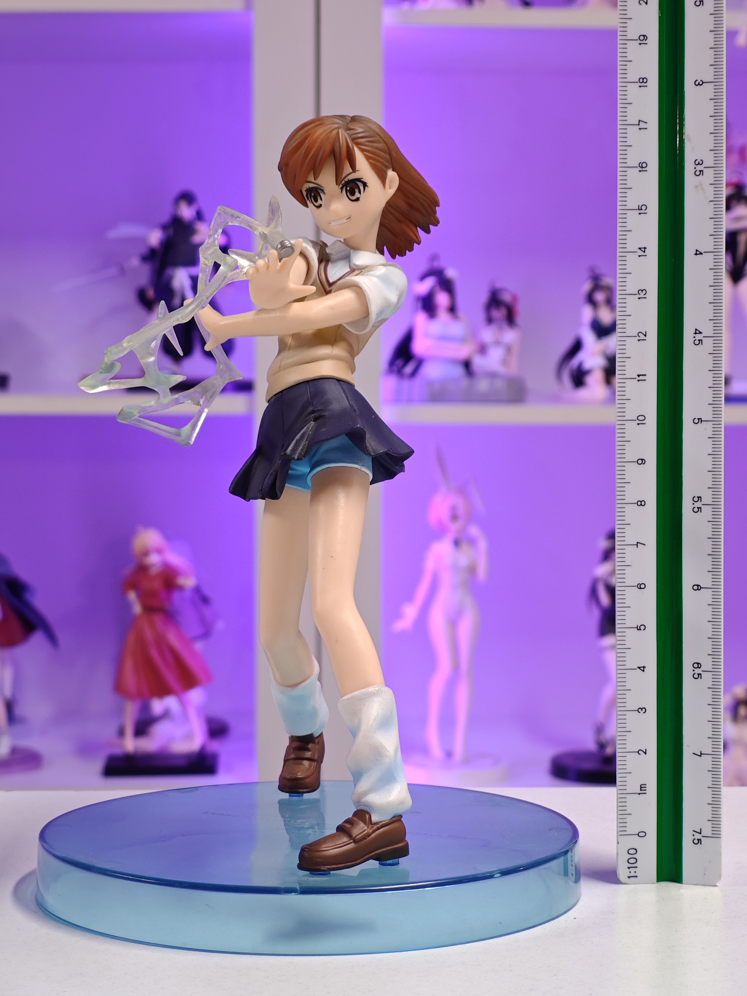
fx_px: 2302
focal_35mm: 80
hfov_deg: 18.4
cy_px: 498
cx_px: 374
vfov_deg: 24.4
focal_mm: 7.48
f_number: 2.4
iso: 400
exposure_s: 1/17.6
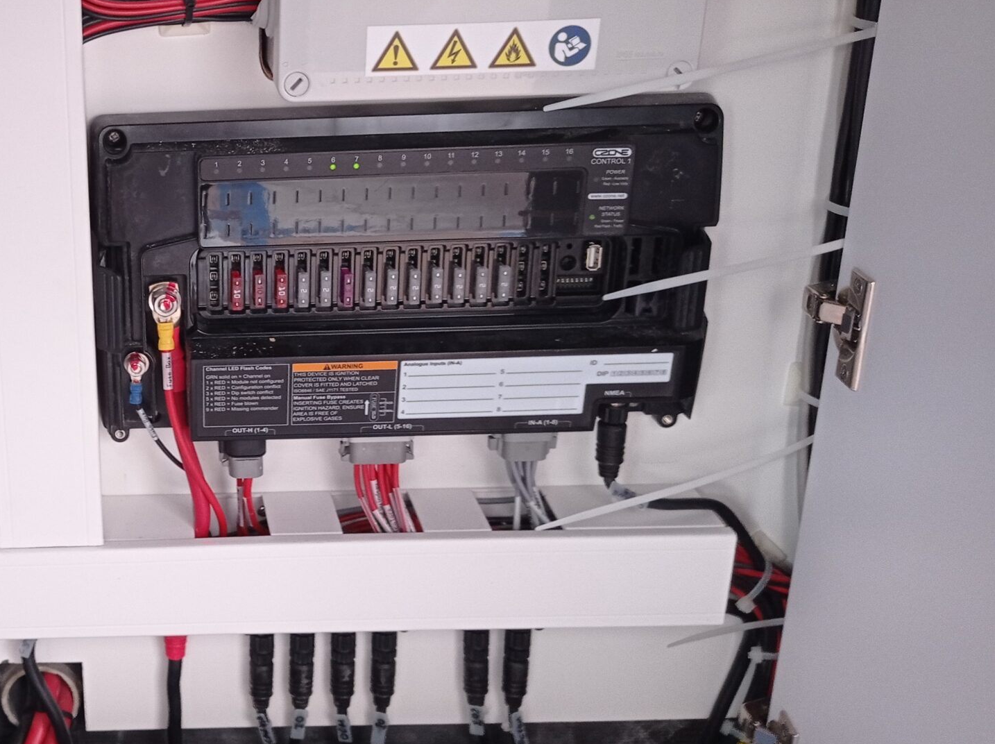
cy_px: 290
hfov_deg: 36.0
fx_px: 1436
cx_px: 108
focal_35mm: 50
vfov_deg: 29.0
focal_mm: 4.74
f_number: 1.79
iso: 350
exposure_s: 1/33.3
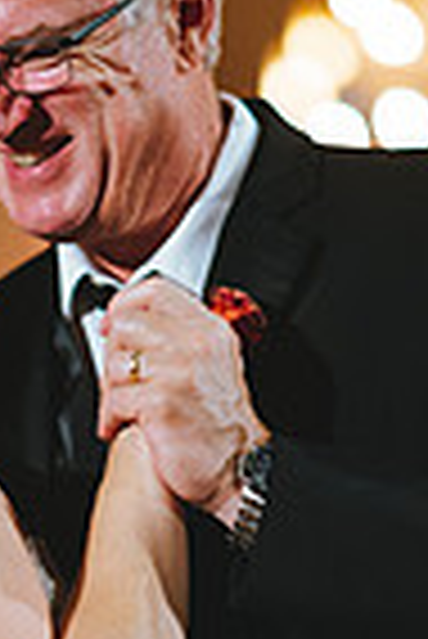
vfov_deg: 7.6
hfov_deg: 5.1
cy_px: 392
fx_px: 4785
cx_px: 0
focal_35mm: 269
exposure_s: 1/125
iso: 1250
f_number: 1.4
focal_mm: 85
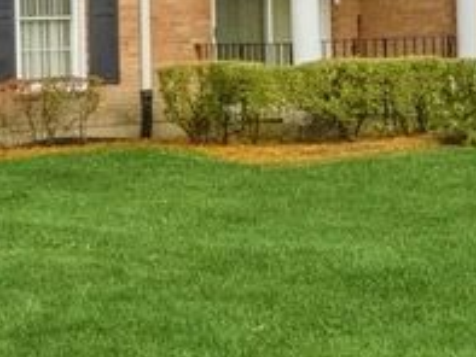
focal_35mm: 104
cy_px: 130
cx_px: 457
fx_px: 1431
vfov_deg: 14.2
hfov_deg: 18.5
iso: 400
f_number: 8
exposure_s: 1/320
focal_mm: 10
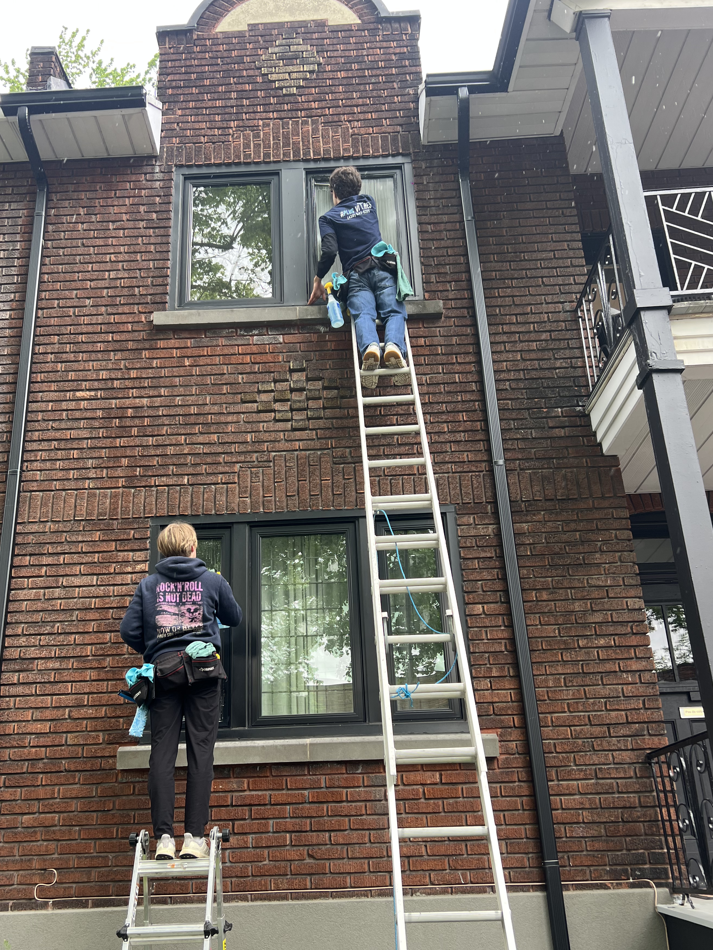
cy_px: 542
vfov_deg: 59.7
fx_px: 824
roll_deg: +2.8
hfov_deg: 46.7
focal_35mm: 30
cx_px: 323
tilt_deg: +22.2
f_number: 1.5
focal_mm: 5.7
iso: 40
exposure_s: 1/121
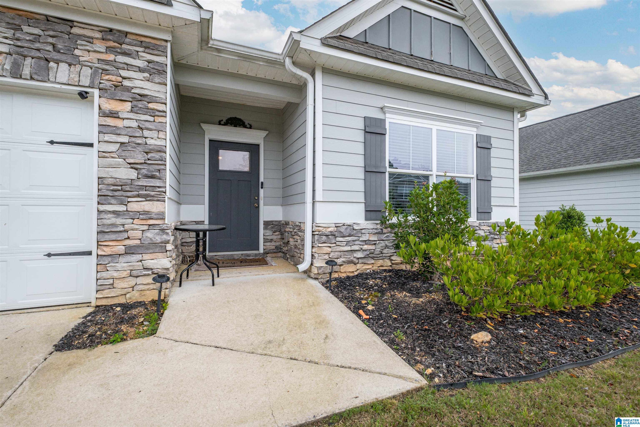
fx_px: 267
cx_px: 320
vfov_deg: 77.3
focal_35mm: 15
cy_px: 214
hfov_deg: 100.4
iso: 1000
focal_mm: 10
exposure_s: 1/80
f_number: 7.1
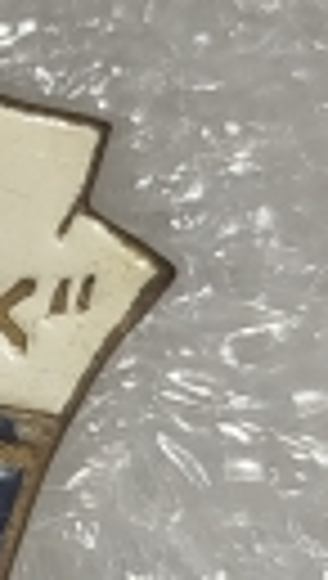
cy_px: 283
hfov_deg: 6.0
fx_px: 3109
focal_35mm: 202
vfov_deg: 10.7
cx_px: -195
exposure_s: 1/50
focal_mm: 5.31
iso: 80
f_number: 1.7
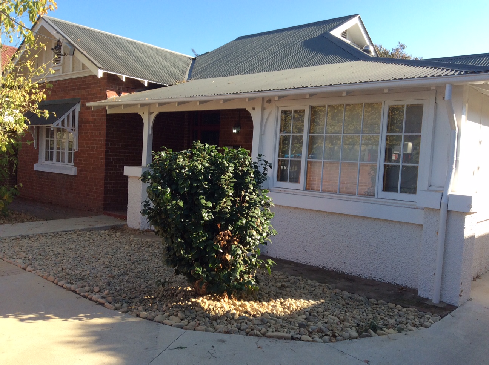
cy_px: 182
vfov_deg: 44.1
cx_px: 244
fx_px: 451
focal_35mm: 32
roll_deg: -2.0
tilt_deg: -3.8
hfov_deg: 56.9
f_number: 2.4
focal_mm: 3.3
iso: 32
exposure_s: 1/561
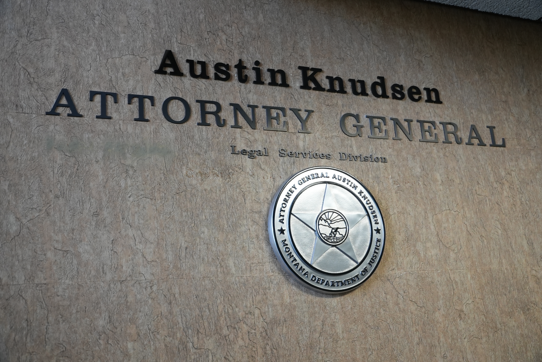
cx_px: 271
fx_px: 587
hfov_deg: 49.5
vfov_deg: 34.3
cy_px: 181
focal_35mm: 39
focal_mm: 39
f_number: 4
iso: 2500
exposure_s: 1/160
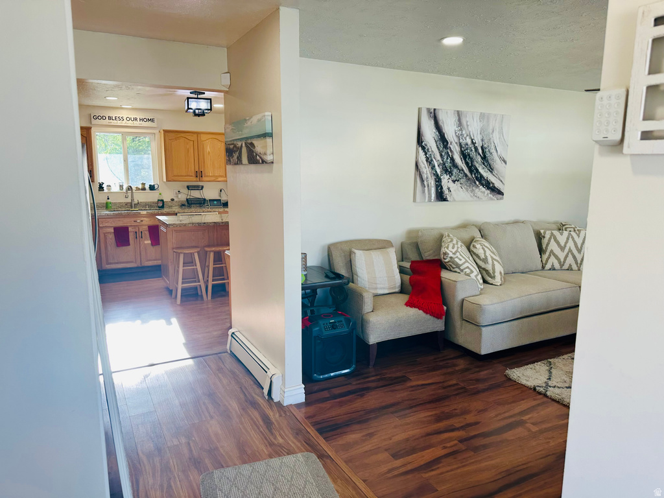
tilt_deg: -9.1
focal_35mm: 24
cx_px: 332
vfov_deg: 56.8
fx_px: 460
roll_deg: -0.7
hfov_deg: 71.6
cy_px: 249
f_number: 1.78
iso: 64
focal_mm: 6.86
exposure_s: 1/120
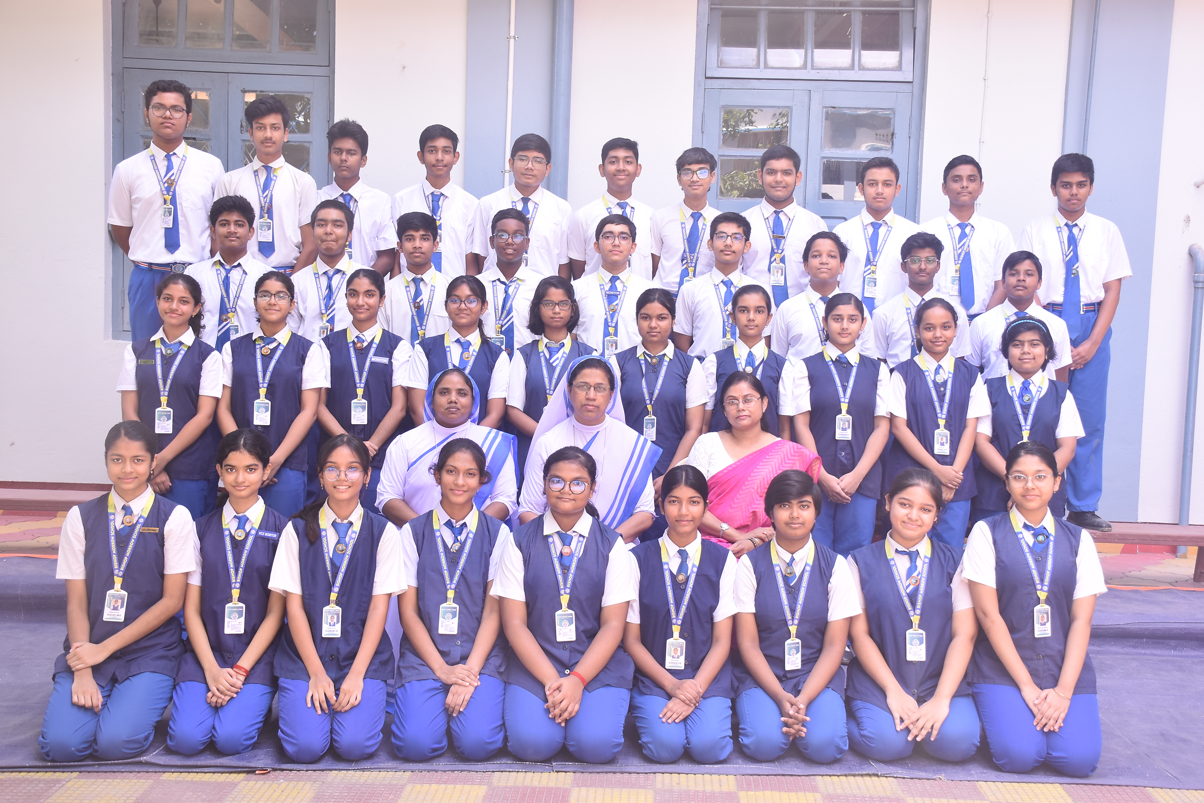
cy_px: 402
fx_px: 1505
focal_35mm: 45
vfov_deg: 29.9
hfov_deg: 43.6
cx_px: 602
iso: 400
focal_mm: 30
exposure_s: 1/160
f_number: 5
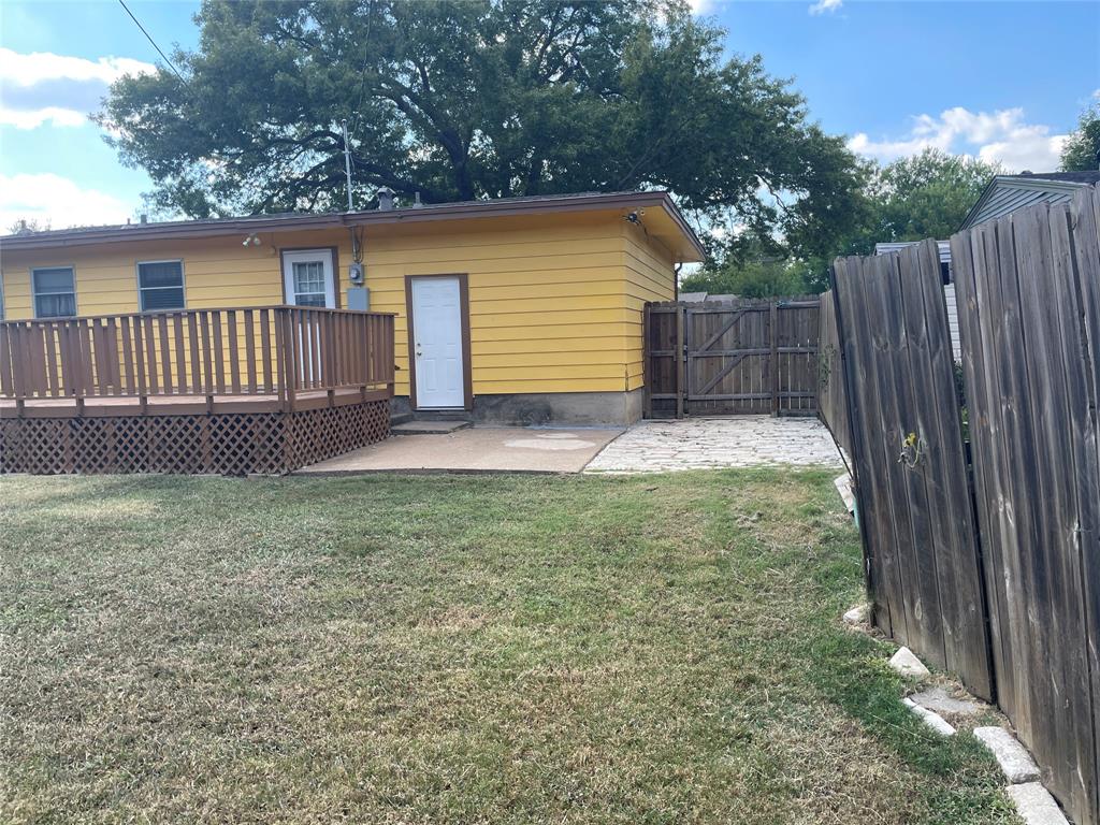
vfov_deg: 53.1
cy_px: 412
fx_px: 826
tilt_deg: -4.7
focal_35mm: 26
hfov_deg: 67.3
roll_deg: +2.2
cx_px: 550
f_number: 1.6
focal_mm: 4.2
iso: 32
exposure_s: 1/707
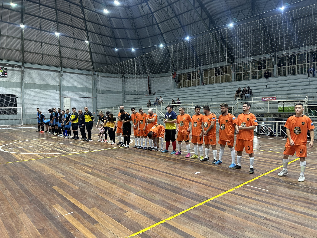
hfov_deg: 71.6
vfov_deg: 56.8
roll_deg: -0.6
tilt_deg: -3.3
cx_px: 158
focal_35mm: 24
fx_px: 220
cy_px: 119
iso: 160
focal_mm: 6.86
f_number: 1.78
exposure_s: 1/60
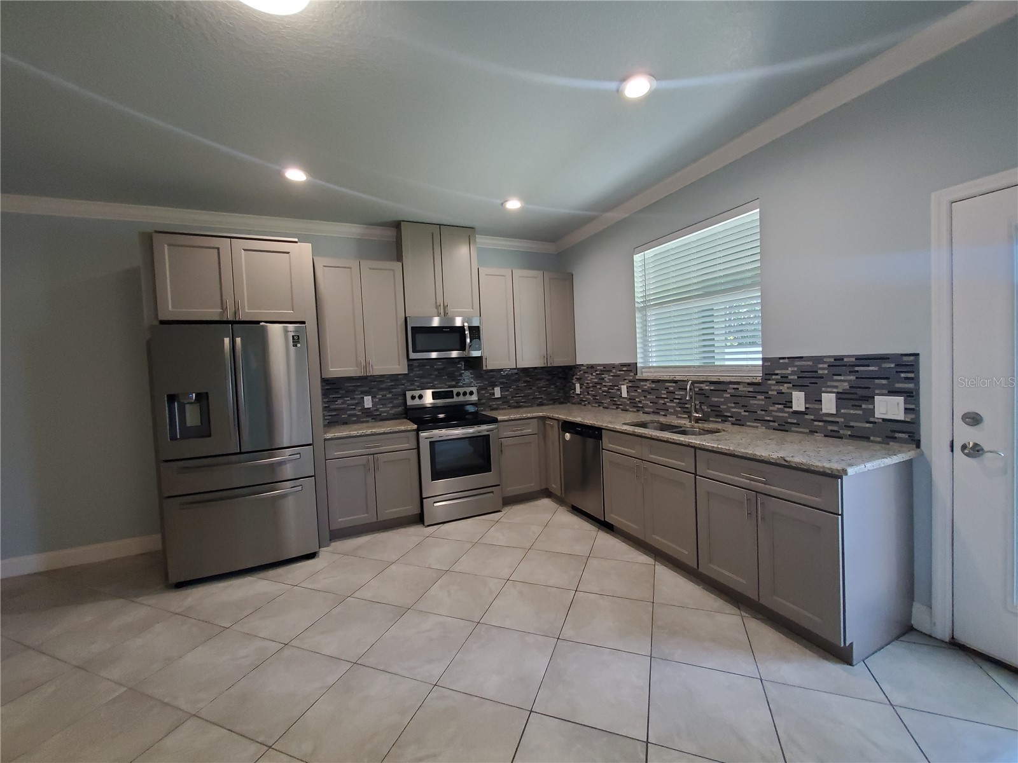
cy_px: 382
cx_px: 509
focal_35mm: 13
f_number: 2.2
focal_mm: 1.8
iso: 320
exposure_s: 1/59
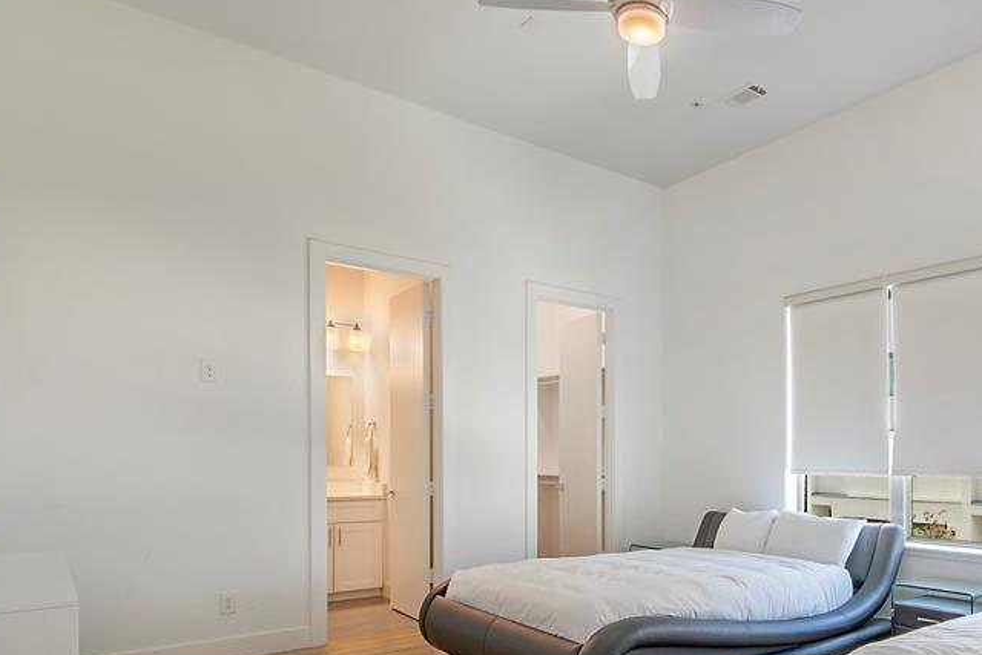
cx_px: 718
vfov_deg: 51.7
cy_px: 460
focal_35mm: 24
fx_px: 655
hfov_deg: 69.6
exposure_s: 1/40
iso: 100
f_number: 11
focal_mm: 10
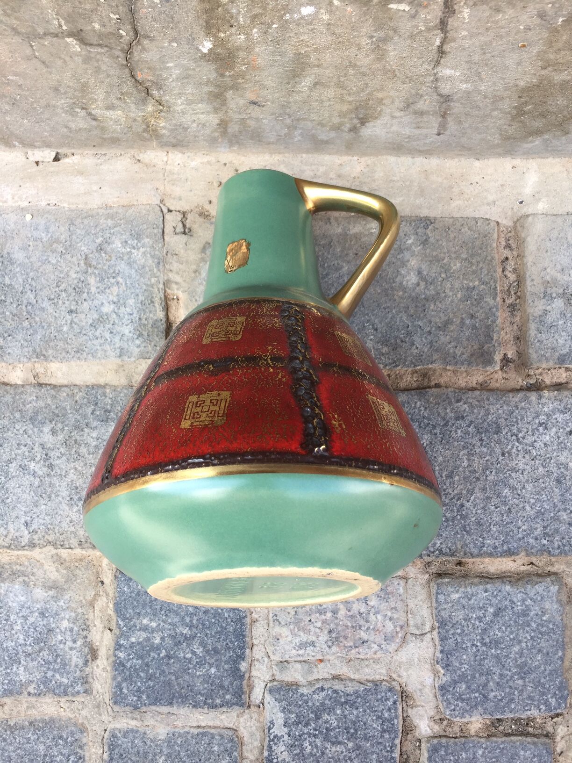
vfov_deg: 61.7
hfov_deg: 48.2
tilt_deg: -82.3
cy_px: 382
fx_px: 639
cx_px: 286
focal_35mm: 29
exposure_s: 1/149
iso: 32
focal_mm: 4.15
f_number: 2.2
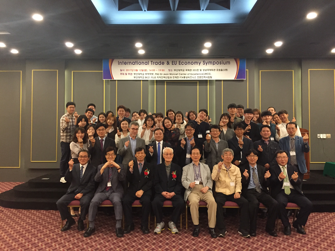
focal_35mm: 29
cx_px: 168
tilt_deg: +0.4
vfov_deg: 48.2
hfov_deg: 61.7
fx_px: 281
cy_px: 126
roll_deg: -0.7
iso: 250
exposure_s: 1/30
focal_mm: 4.15
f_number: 2.2
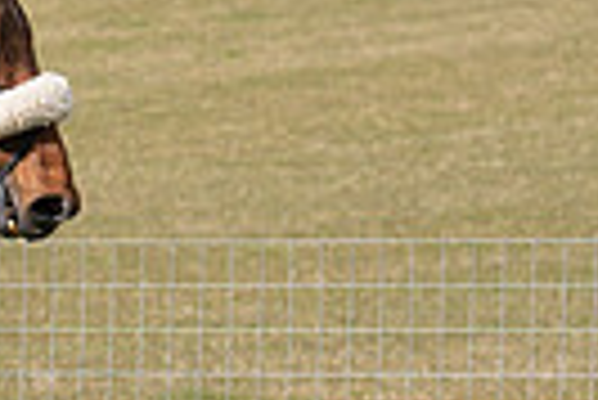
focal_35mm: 660
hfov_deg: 3.1
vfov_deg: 2.1
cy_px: 362
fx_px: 10975
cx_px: -495
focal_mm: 101
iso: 400
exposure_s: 1/2000
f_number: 5
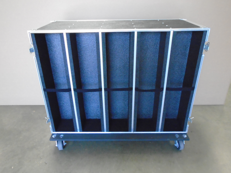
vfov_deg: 53.1
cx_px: 116
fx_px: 174
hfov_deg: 67.3
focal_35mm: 26
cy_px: 86
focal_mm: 4.6
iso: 800
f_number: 3.2
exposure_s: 1/80
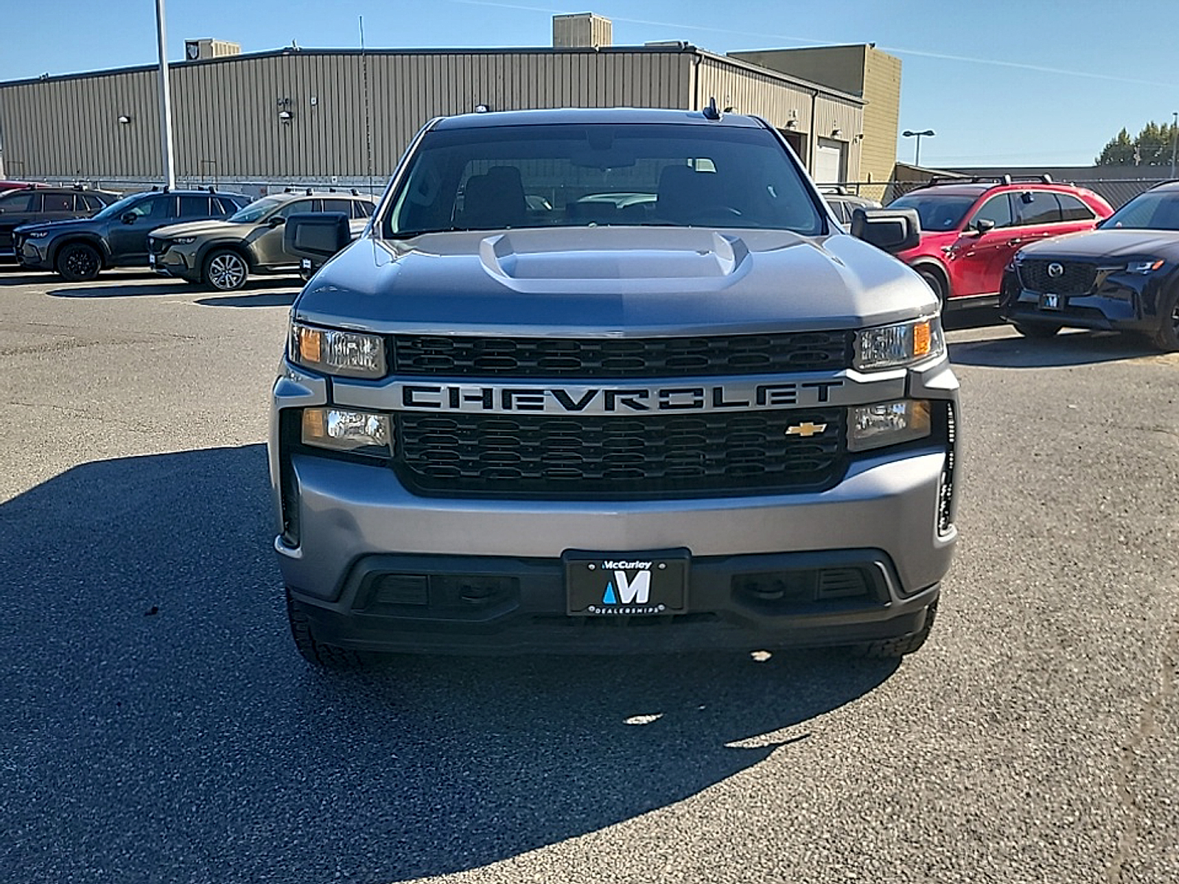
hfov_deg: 67.3
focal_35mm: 26
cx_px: 590
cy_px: 442
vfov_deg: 53.1
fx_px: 886
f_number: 1.8
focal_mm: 5.4
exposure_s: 1/1444
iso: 50
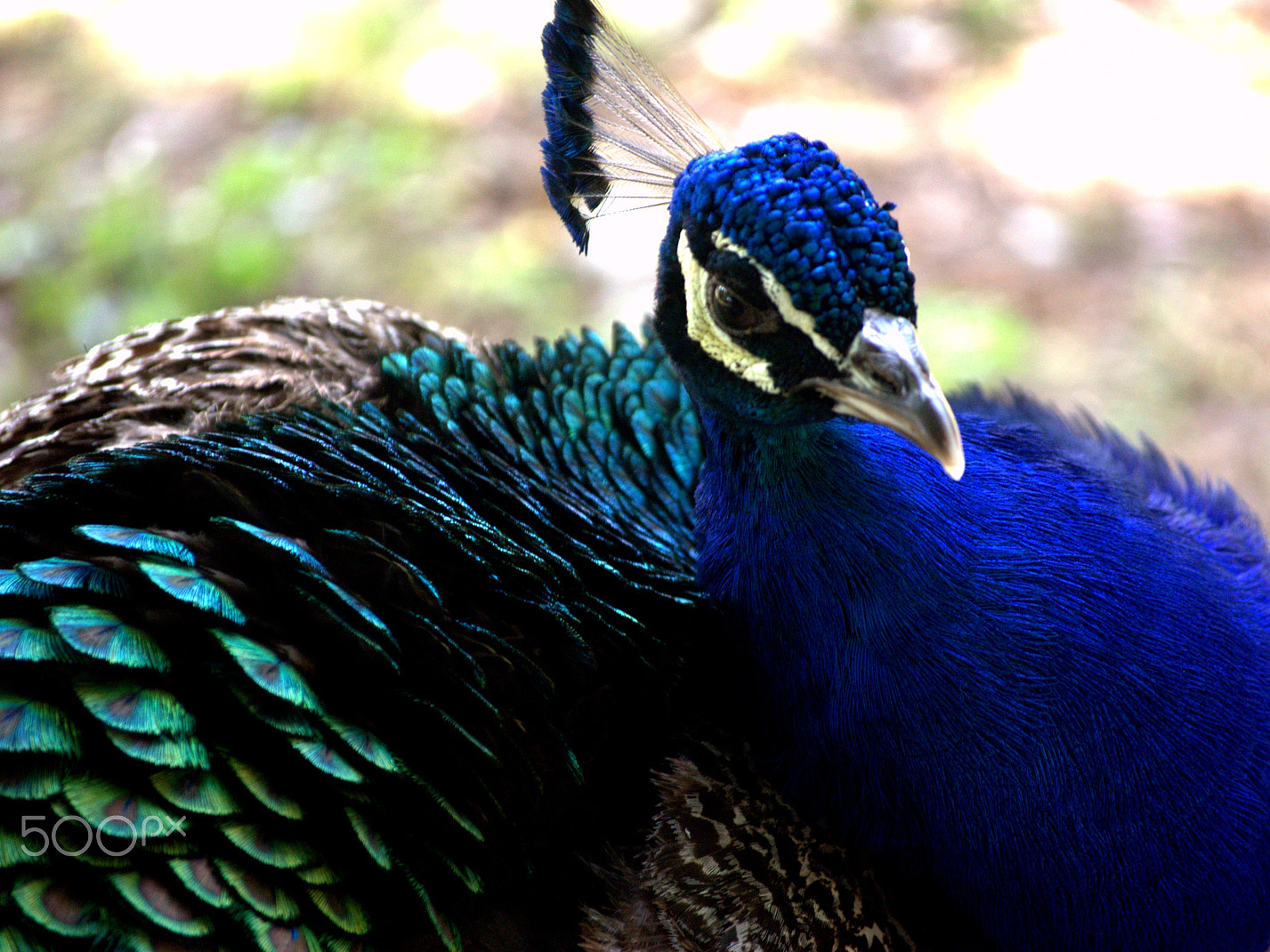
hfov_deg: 8.1
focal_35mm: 243
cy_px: 476
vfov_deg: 6.1
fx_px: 8914
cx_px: 677
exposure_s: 1/80
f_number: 5.3
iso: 1600
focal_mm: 150
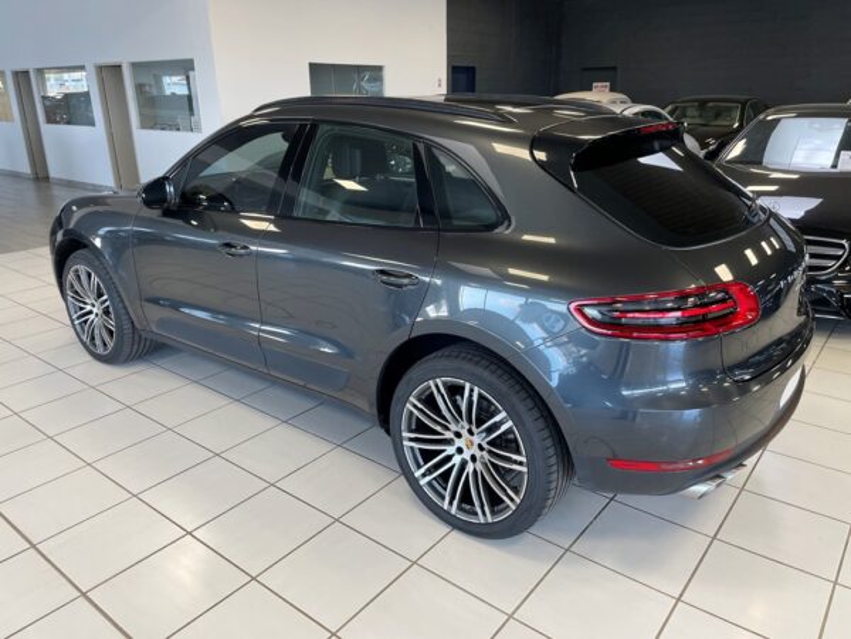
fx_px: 639
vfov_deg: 53.1
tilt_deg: -19.2
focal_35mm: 26
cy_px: 320
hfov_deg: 67.3
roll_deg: +1.1
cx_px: 426
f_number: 1.6
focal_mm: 4.2
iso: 125
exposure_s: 1/107
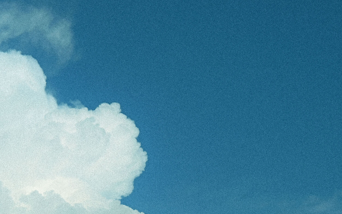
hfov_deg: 16.8
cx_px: 198
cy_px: 153
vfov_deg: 10.6
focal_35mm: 124
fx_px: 1156
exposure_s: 1/125
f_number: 13
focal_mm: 50
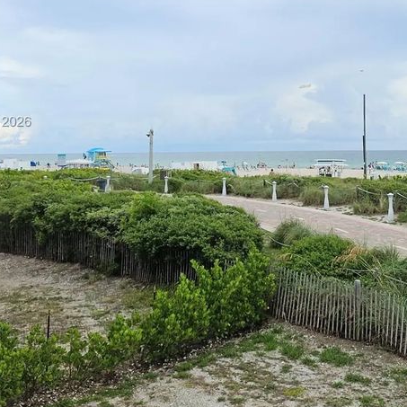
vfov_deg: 36.3
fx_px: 612
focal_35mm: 46
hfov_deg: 35.8
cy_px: 122
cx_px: 312
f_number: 1.7
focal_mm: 6.3
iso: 10
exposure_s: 1/444
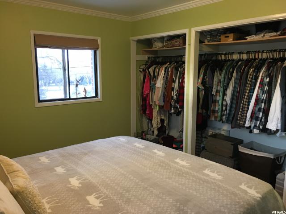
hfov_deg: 61.7
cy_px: 107
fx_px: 240
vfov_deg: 48.2
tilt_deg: -9.0
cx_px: 143
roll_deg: +0.1
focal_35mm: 29
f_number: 2.2
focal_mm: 4.15
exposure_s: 1/30
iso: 125
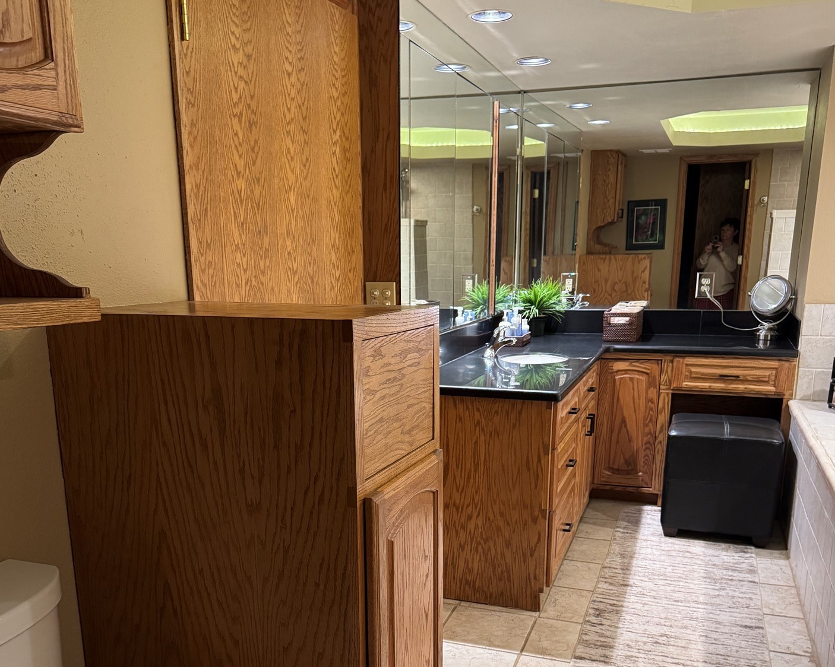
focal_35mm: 32
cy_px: 465
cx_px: 409
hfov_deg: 55.7
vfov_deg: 44.8
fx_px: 791
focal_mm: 6.76
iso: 500
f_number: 1.78
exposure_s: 1/60
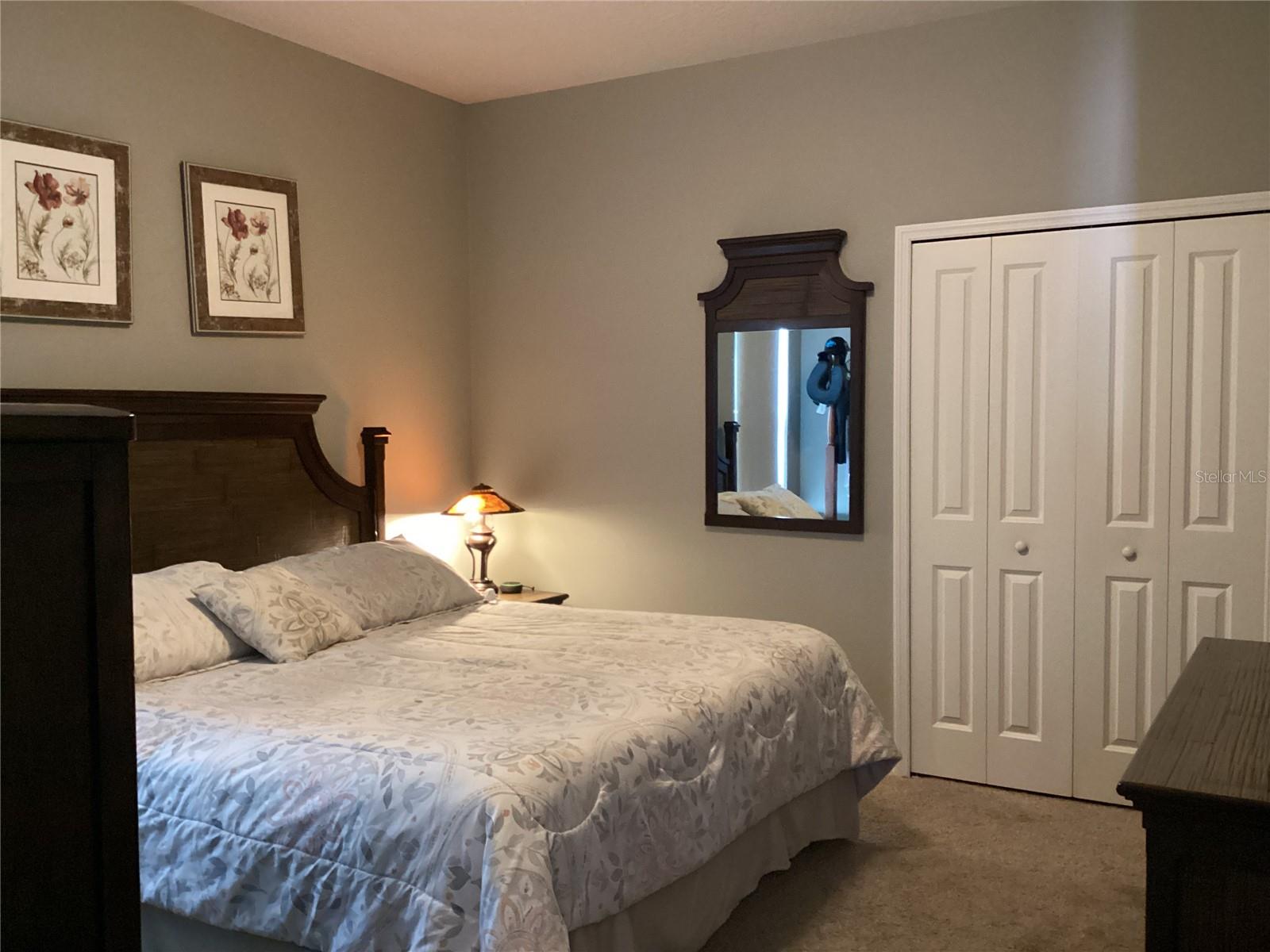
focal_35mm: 31
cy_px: 476
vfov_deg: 45.4
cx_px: 635
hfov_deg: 58.4
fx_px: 1137
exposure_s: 1/30
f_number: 2.4
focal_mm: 3.3
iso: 500
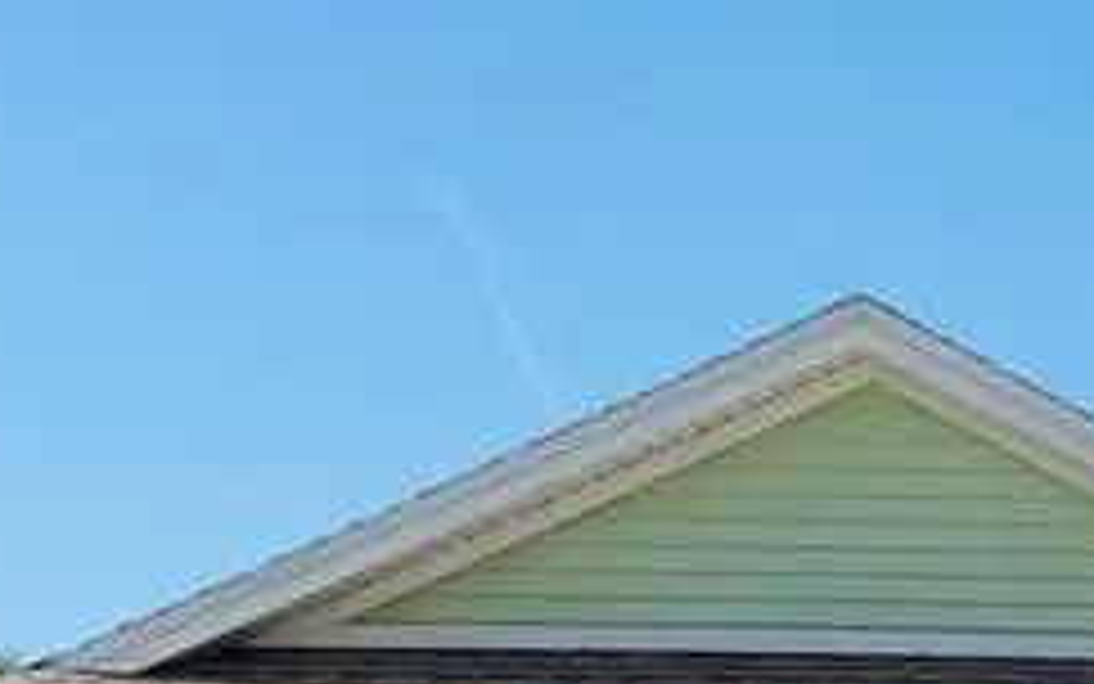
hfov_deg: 16.9
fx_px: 3191
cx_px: 1805
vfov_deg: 12.2
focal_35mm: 107
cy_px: 428
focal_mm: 6.76
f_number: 1.78
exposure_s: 1/5714
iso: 80
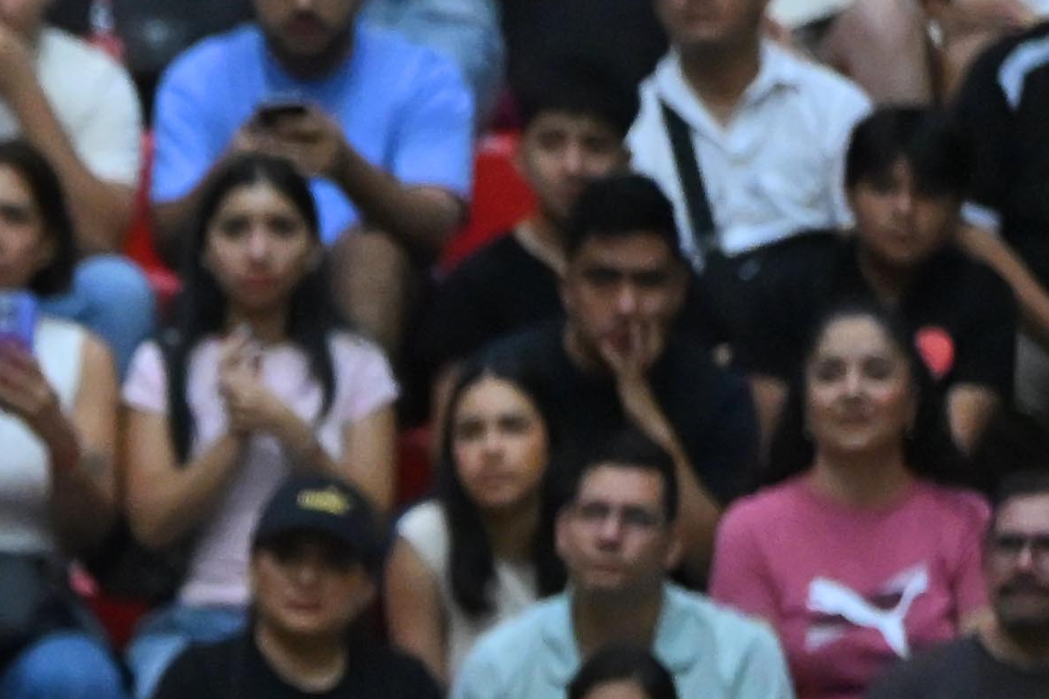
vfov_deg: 1.5
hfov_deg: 2.3
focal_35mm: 901
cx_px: -1388
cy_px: 447
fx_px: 26249
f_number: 2.8
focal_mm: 175
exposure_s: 1/1250
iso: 5000
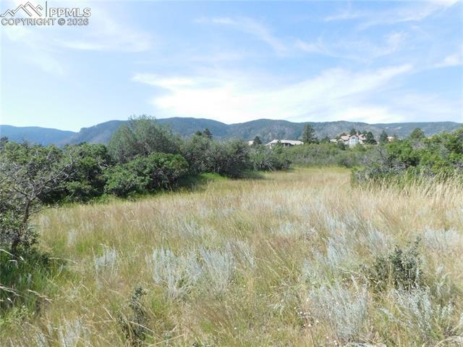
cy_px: 174
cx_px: 232
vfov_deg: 58.8
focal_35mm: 23
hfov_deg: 74.0
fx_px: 307
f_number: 6
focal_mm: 4
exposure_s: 1/1500
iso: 800
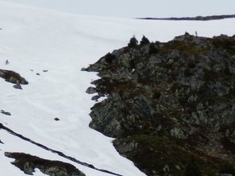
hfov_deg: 9.3
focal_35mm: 213
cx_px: 28
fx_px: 1445
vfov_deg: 7.0
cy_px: 116
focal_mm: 14.4
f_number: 4.6
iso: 80
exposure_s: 1/640
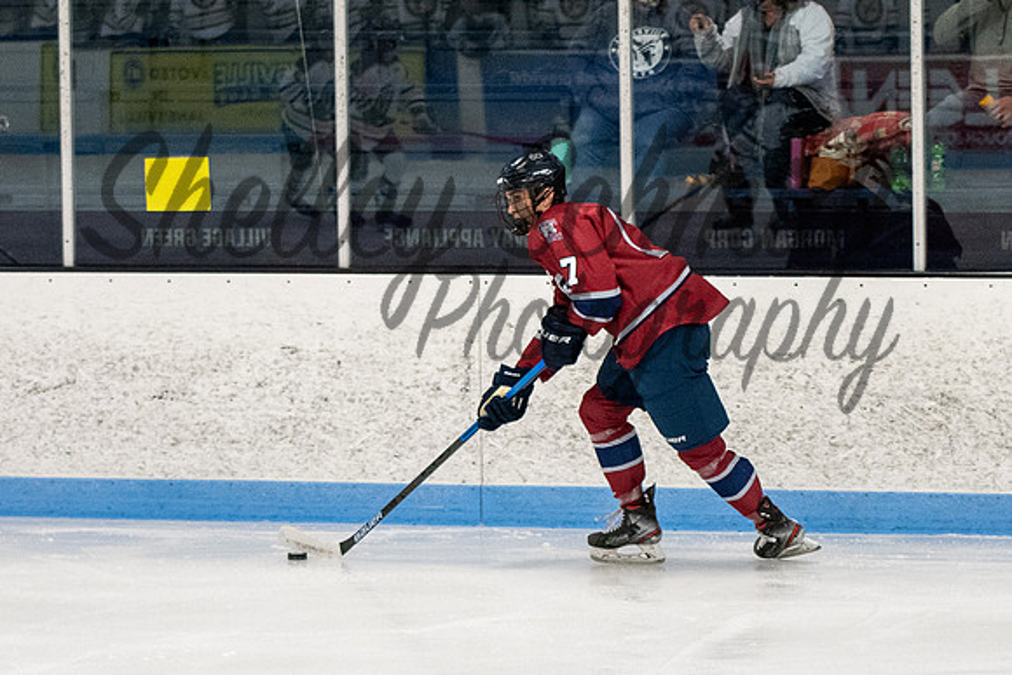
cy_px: 394
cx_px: 618
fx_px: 6973
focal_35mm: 248
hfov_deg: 8.3
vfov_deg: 5.5
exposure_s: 1/800
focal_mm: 86
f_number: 3.2
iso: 2000
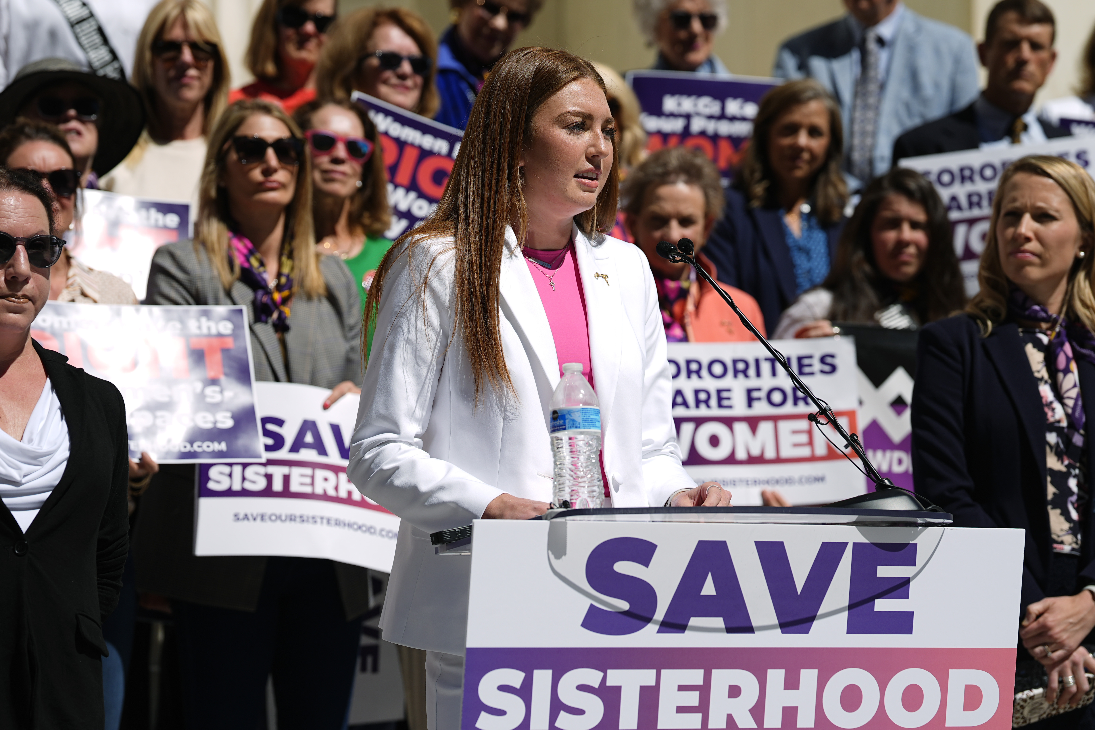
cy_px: 365
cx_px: 548
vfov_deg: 10.7
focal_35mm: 128
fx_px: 3893
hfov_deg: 16.0
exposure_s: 1/2500
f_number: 4.5
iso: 125
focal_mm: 128
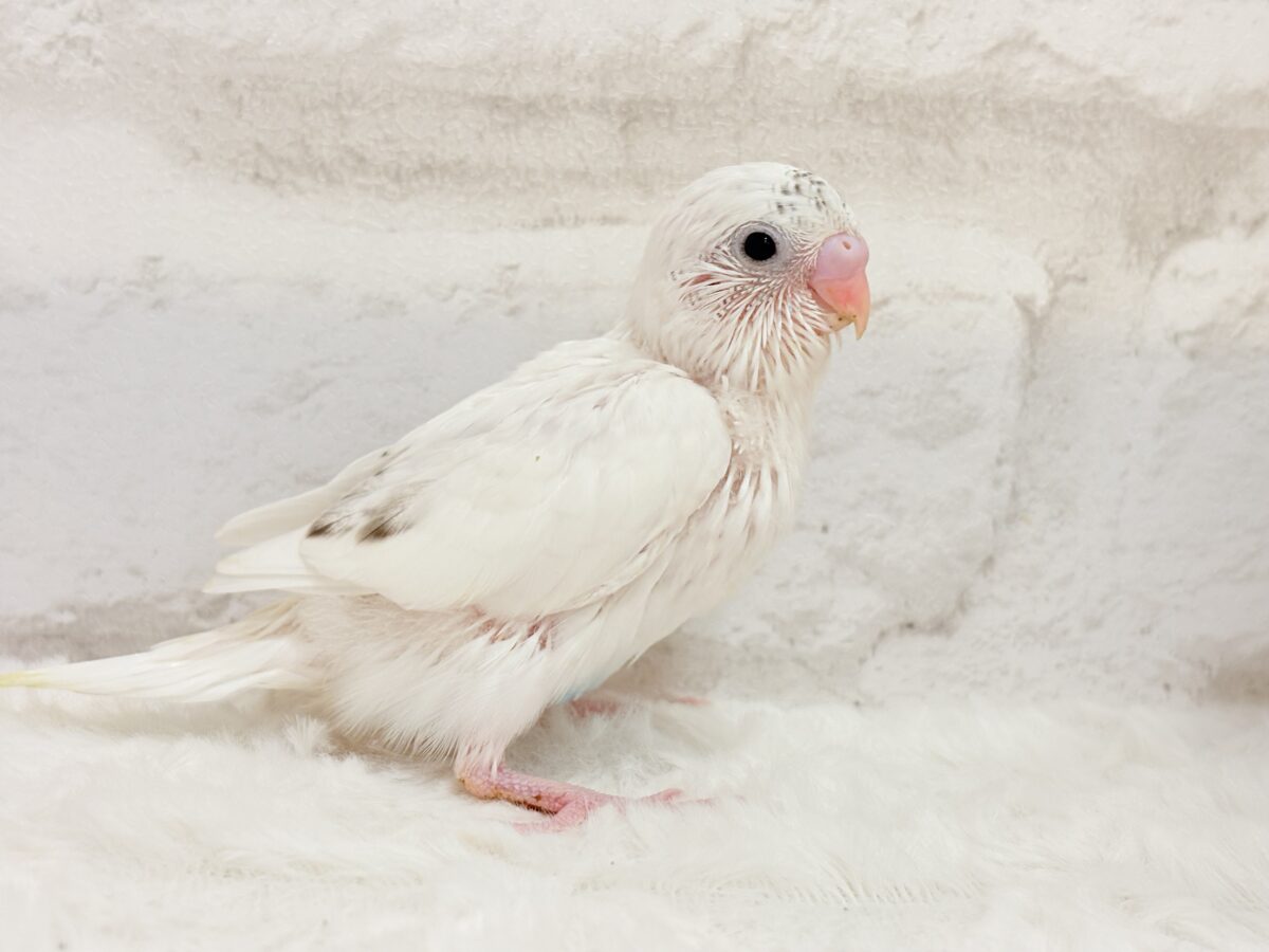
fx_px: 1906
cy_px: 476
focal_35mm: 52
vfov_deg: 28.0
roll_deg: -3.2
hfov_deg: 36.8
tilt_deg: -10.2
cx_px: 634
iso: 40
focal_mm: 5.96
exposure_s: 1/50
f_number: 1.6
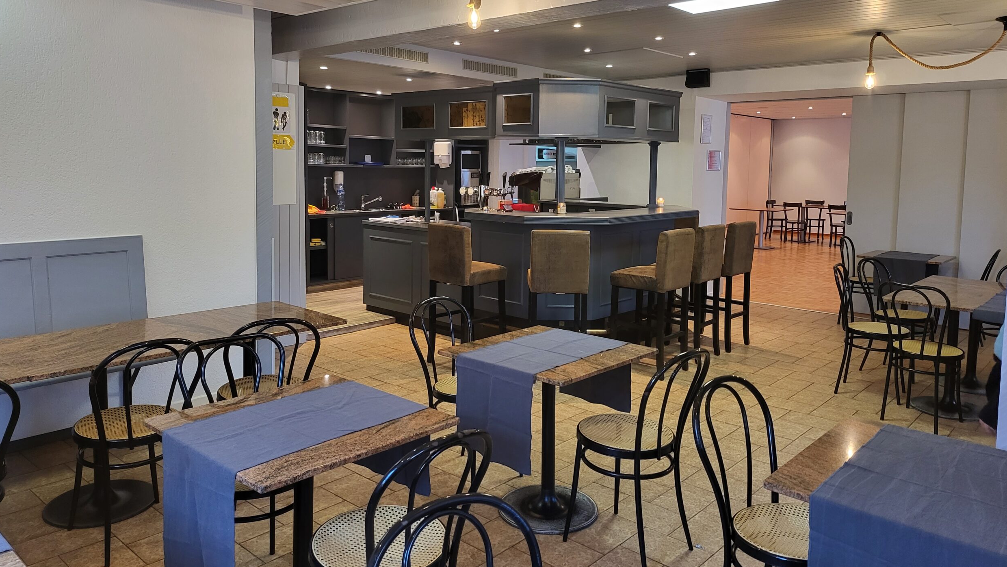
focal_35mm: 27
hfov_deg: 69.9
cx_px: 502
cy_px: 214
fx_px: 721
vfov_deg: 42.6
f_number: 1.8
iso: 250
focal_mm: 5
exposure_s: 1/50
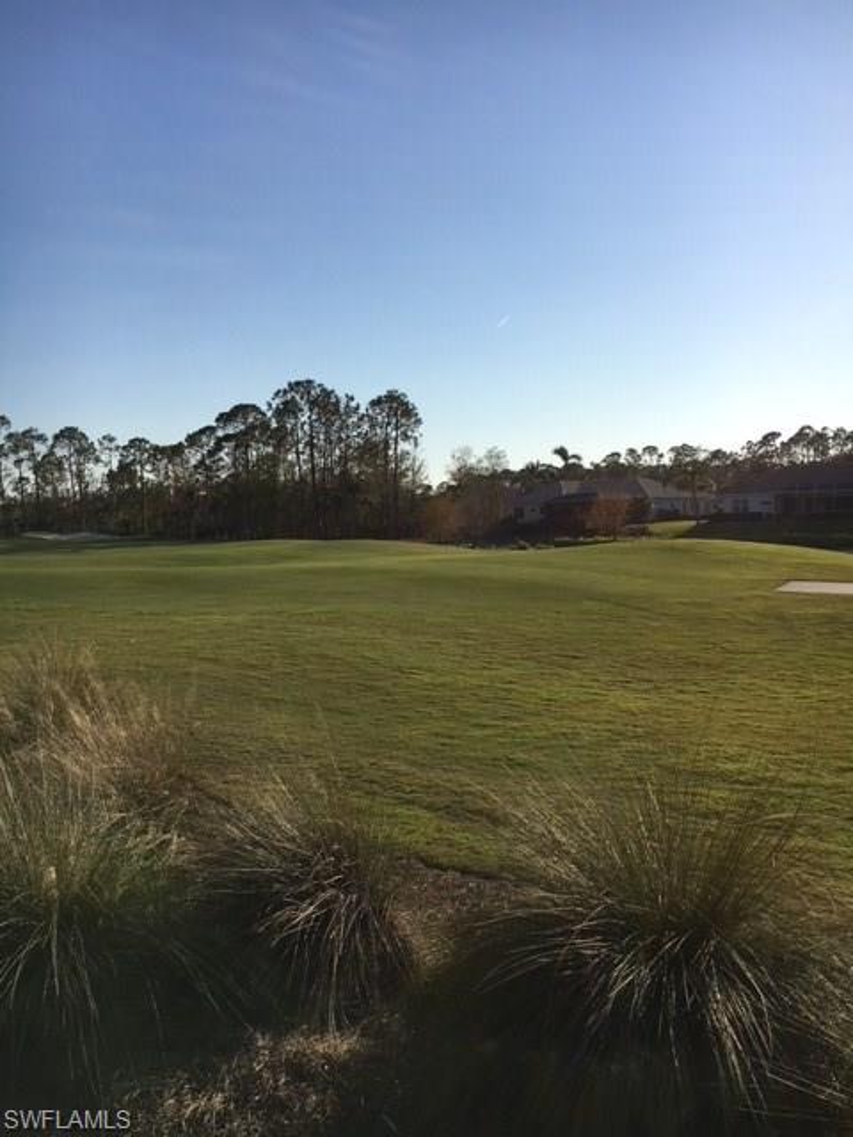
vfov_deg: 61.7
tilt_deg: -2.7
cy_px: 568
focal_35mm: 29
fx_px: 953
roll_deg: +3.1
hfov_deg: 48.2
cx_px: 426
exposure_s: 1/2481
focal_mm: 4.15
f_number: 2.2
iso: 25
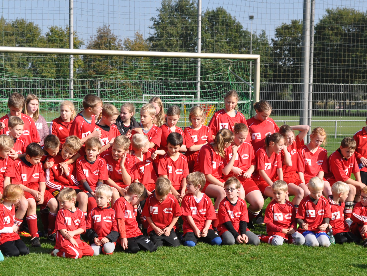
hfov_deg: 27.2
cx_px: 106
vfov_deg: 20.7
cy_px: 184
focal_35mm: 71
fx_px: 751
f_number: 5.6
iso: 400
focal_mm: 29
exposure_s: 1/1600
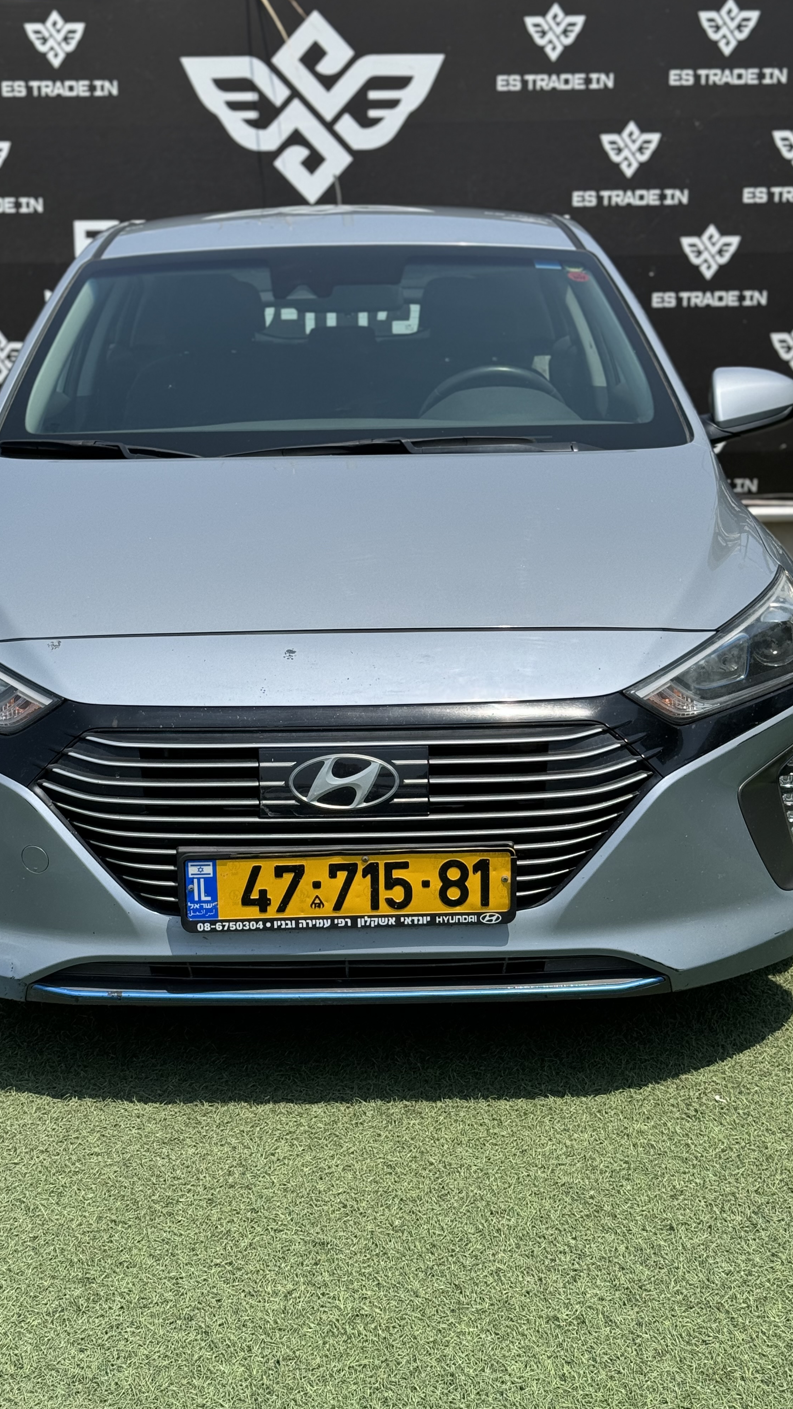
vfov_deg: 39.2
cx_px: 334
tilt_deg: -14.2
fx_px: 1981
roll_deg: -0.3
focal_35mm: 53
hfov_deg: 22.6
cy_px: 707
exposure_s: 1/4608
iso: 64
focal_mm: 6.76
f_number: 1.78
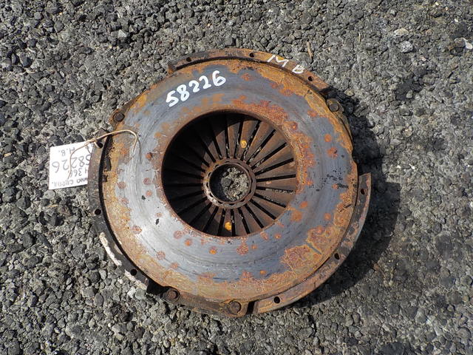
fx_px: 410
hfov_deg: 60.0
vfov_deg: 46.8
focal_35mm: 30
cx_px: 236
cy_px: 178
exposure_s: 1/1250
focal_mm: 4.1
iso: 125
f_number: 3.3
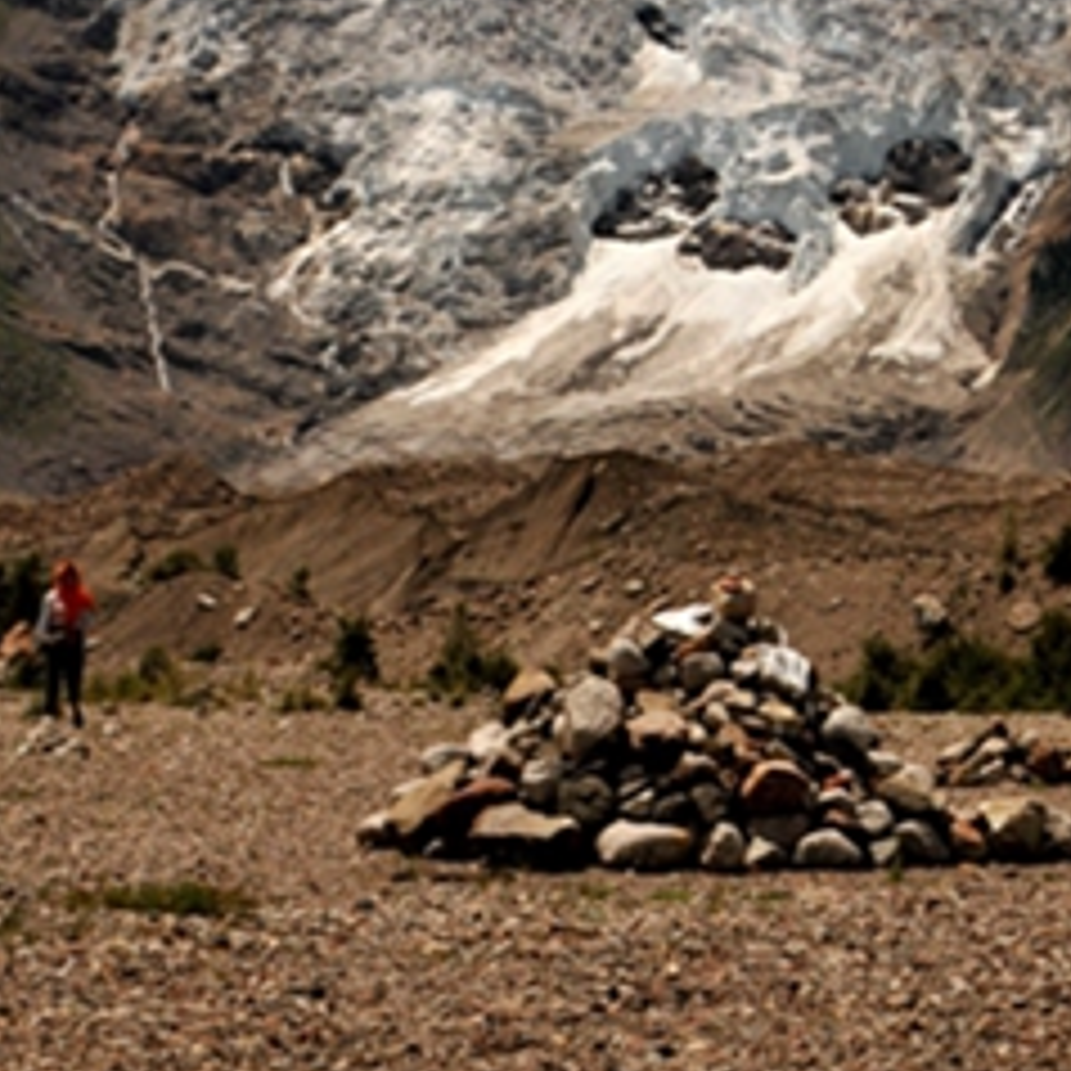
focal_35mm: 109
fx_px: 3815
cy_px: -124
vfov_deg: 15.5
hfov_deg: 15.2
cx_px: 1395
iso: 320
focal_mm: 24
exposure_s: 1/500
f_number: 9
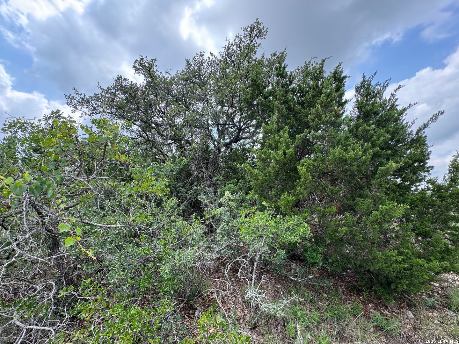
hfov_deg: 102.1
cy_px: 172
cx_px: 230
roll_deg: +0.6
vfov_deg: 85.7
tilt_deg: +12.1
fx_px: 186
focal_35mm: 14
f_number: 2.2
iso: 40
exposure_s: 1/296
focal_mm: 2.22
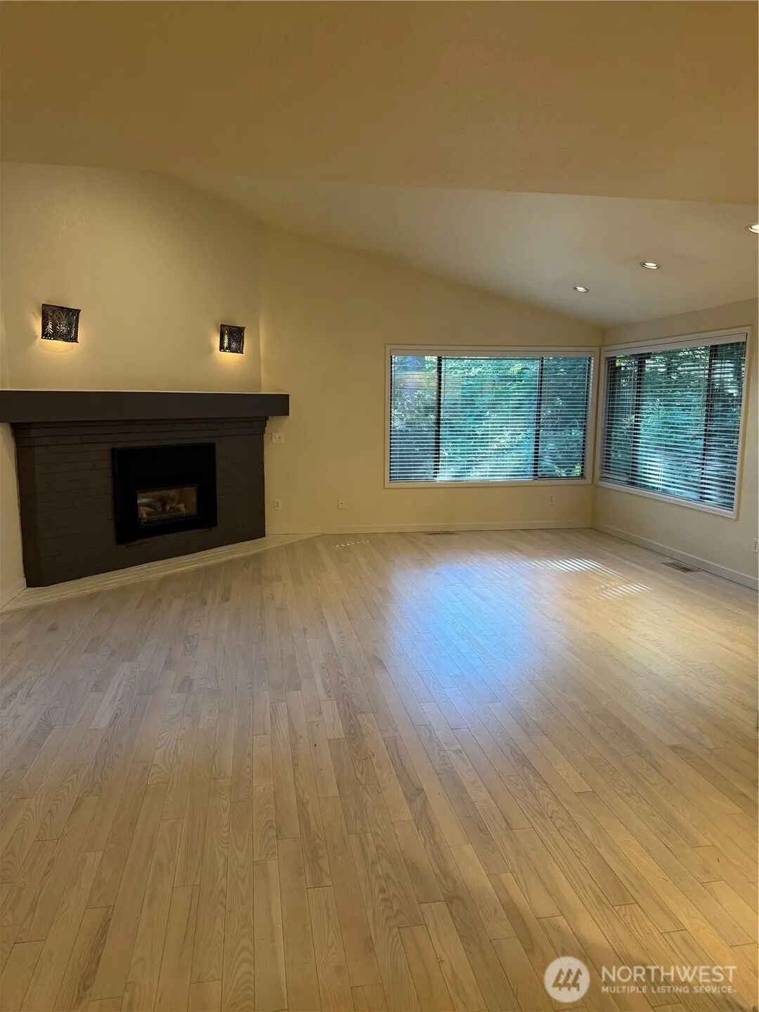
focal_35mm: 24
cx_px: 380
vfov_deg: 71.6
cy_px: 506
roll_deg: -0.5
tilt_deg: -7.8
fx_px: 702
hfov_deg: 56.8
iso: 200
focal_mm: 6.76
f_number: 1.78
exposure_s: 1/120
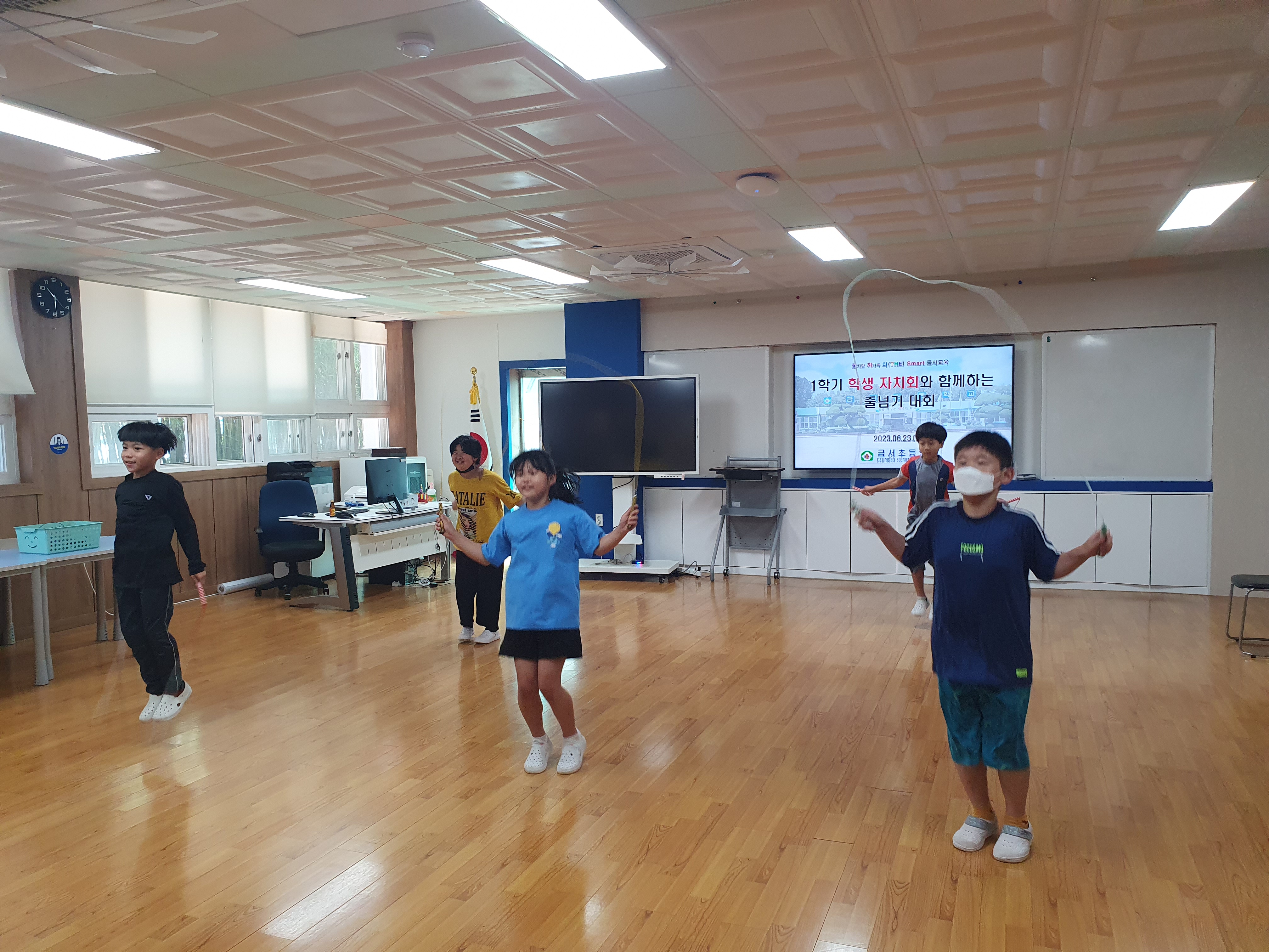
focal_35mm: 26
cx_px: 634
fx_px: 953
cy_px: 476
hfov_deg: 67.3
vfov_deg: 53.1
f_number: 2.4
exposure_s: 1/120
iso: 160
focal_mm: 4.32
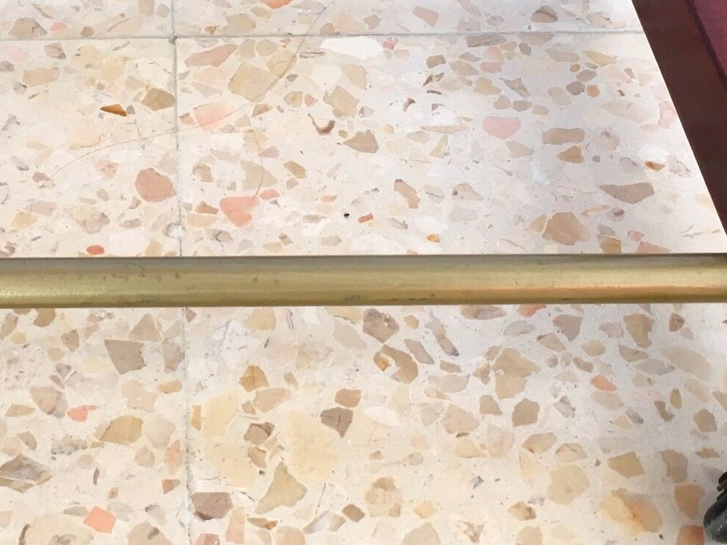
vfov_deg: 24.7
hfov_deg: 32.5
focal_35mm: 59
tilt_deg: -46.1
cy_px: 176
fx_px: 1239
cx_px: 252
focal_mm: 4.15
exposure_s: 1/33
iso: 80
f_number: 2.2
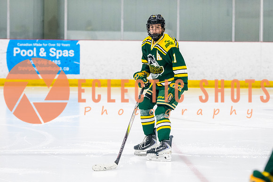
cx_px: 159
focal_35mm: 158
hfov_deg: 13.0
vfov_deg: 8.7
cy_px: 69
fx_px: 1200
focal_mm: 102
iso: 2500
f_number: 3.2
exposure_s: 1/640
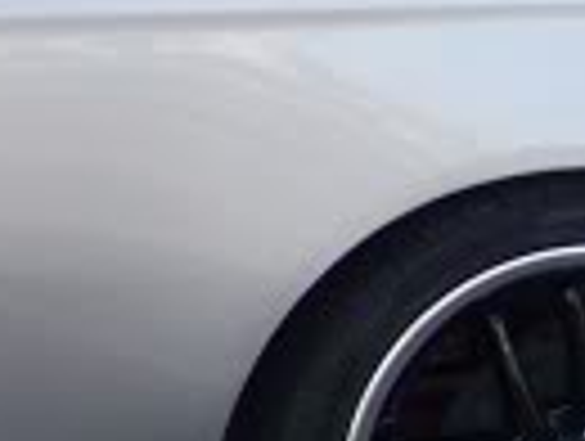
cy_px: 392
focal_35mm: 299
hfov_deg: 6.4
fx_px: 5062
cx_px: -639
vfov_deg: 5.0
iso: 64
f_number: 2.8
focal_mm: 6.3
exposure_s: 1/200
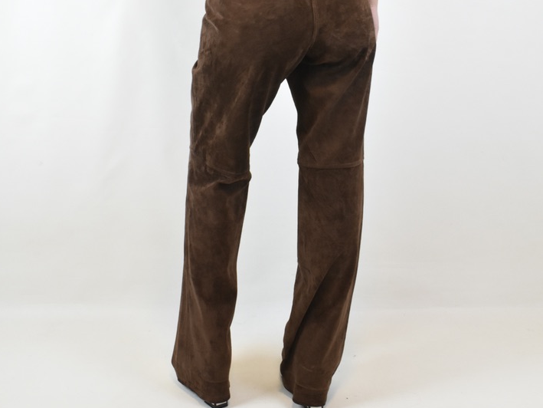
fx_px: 832
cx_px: 267
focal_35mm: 53
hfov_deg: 36.2
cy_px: 72
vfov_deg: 26.9
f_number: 16
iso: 1600
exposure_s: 1/25
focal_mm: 24
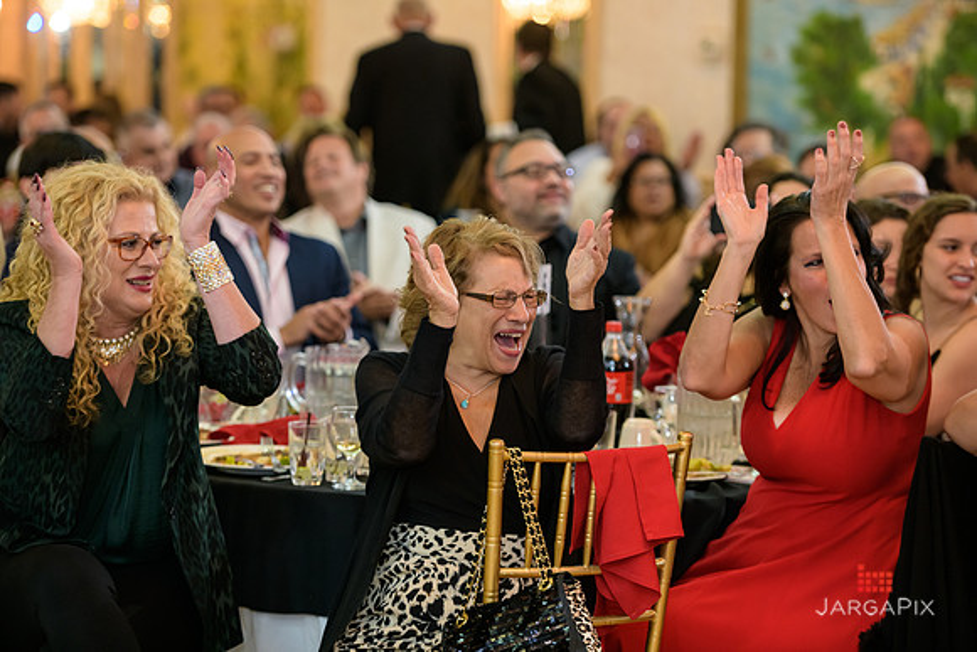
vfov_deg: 12.2
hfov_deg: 18.3
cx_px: 488
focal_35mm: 112
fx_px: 3040
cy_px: 326
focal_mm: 112
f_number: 3.2
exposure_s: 1/125
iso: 1600
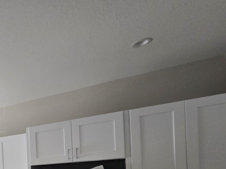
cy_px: 179
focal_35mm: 29
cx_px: -23
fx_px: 189
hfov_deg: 45.9
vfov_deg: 40.4
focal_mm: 2.2
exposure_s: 1/60
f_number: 2.2
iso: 125
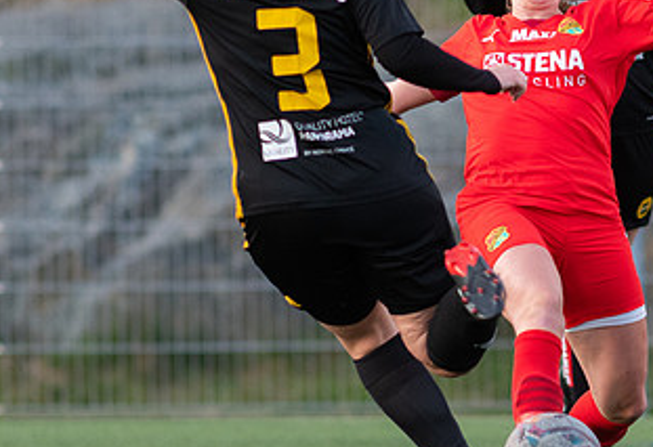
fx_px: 18694
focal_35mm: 1022
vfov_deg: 1.4
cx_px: 588
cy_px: 212
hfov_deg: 2.0
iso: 1100
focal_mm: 300
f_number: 3.2
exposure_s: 1/800
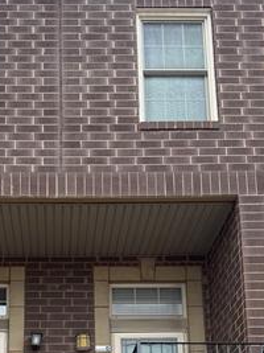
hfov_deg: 21.0
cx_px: 44
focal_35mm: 69
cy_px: 368
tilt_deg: +15.9
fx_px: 702
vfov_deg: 26.4
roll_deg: -0.7
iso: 80
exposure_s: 1/992
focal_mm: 6.76
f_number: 1.78
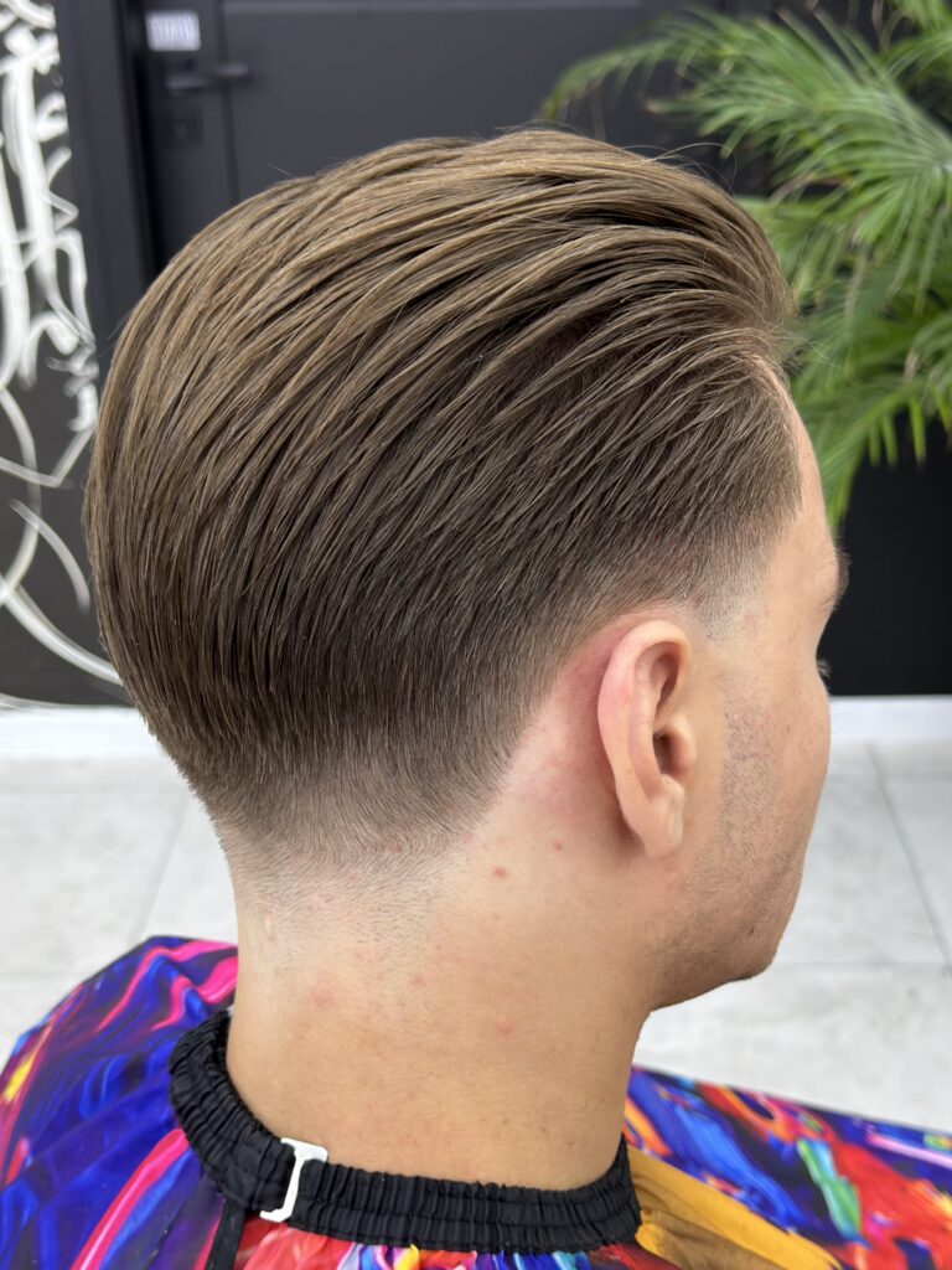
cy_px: 635
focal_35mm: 35
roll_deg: +1.5
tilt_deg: -27.4
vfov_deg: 52.6
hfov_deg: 40.7
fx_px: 1283
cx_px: 476
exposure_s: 1/50
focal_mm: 6.76
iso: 64
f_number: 1.78
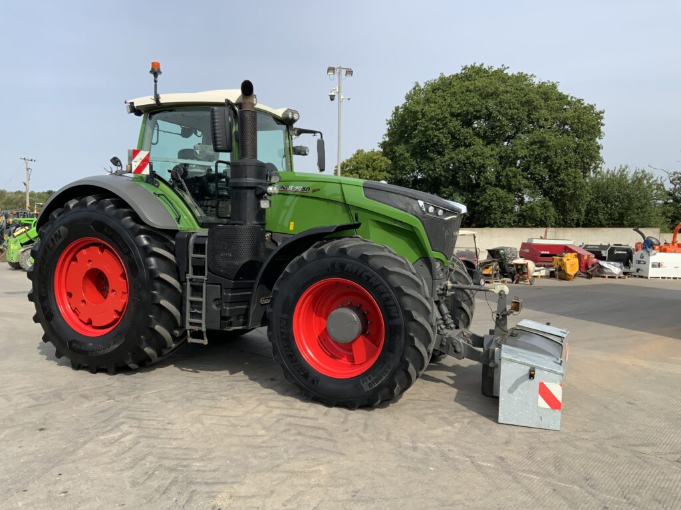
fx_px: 571
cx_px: 340
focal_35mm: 29
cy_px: 255
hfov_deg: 61.7
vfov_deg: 48.2
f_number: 1.8
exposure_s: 1/1675
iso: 16
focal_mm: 3
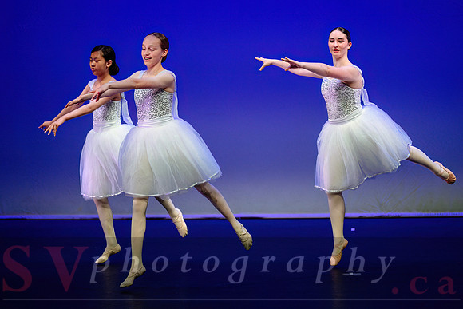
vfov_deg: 6.9
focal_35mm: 198
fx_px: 2544
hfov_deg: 10.4
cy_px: 162
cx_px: 249
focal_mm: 160
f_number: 2.8
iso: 1600
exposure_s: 1/800
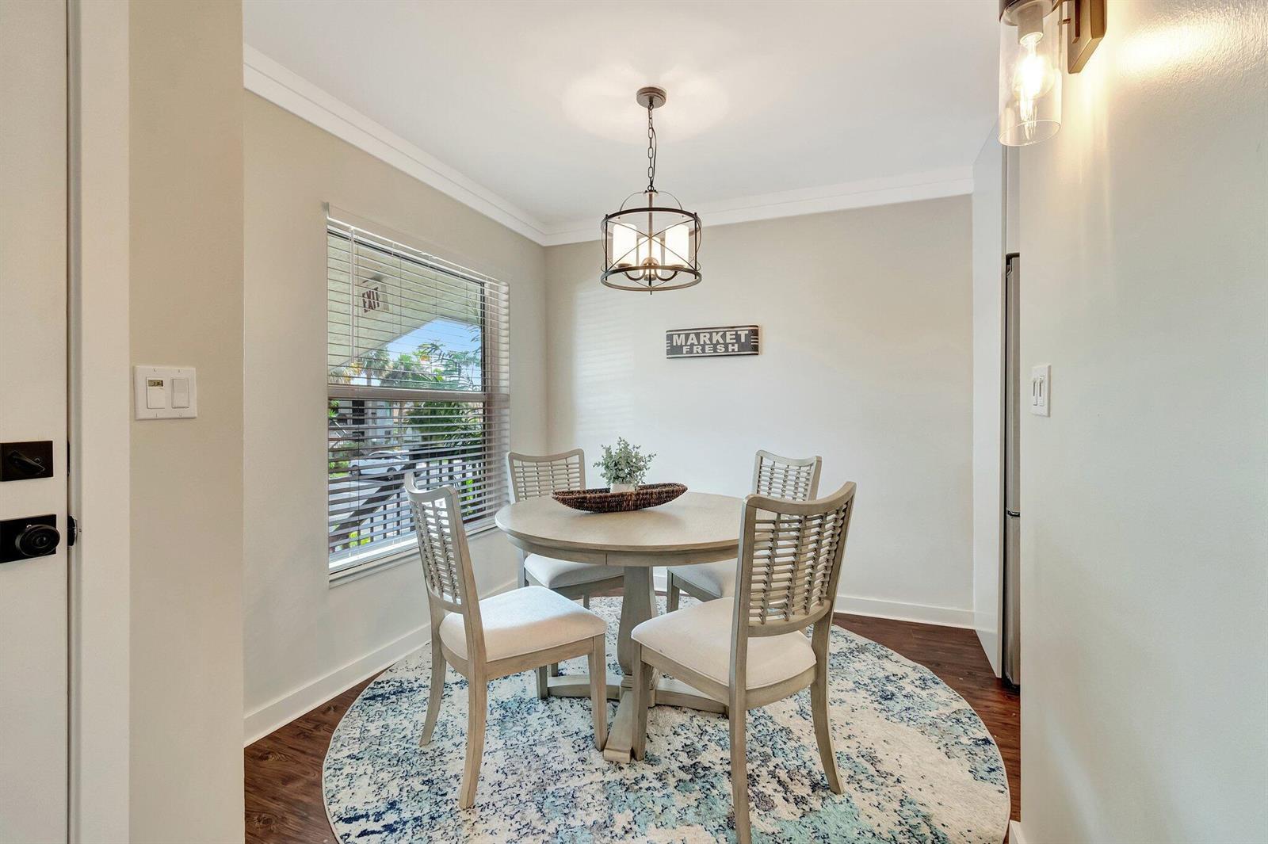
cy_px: 422
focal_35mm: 15
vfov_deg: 77.3
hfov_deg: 100.4
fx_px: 528
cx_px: 634
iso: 1100
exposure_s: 1/13
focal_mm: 10
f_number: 8
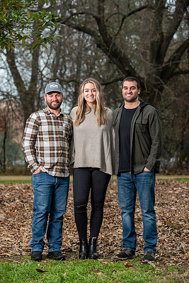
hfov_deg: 13.0
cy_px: 142
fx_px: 827
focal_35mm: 105
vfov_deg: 19.5
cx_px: 94
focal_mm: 105
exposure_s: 1/125
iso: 200
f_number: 4
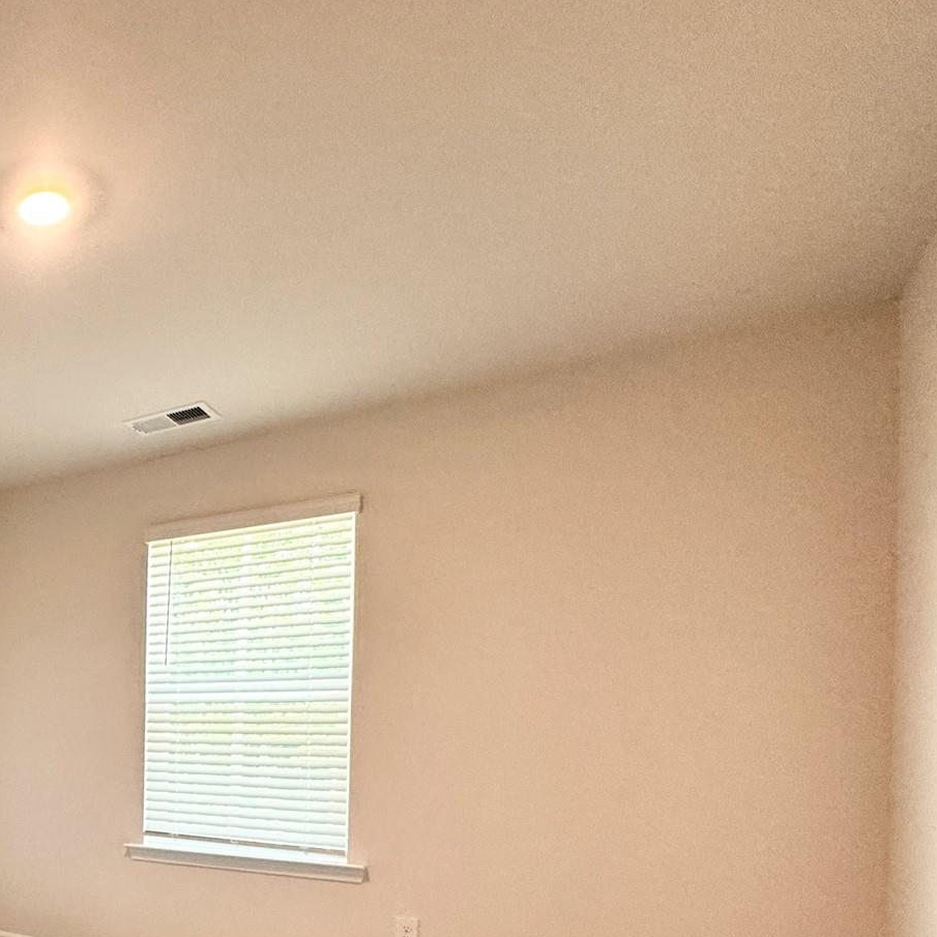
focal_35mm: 28
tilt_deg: -0.4
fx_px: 857
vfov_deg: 53.2
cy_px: 759
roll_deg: -1.7
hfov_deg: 44.4
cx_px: -84
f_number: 2.2
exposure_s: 1/120
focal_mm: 2.22
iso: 250
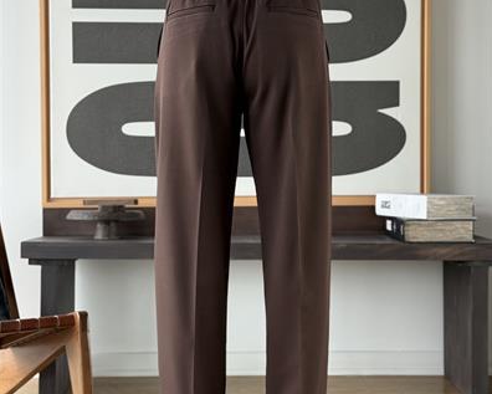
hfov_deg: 30.0
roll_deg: -0.2
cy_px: 190
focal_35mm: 63
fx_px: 918
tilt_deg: -1.0
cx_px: 247
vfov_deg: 24.2
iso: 100
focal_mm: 6.76
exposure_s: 1/158
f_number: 1.78
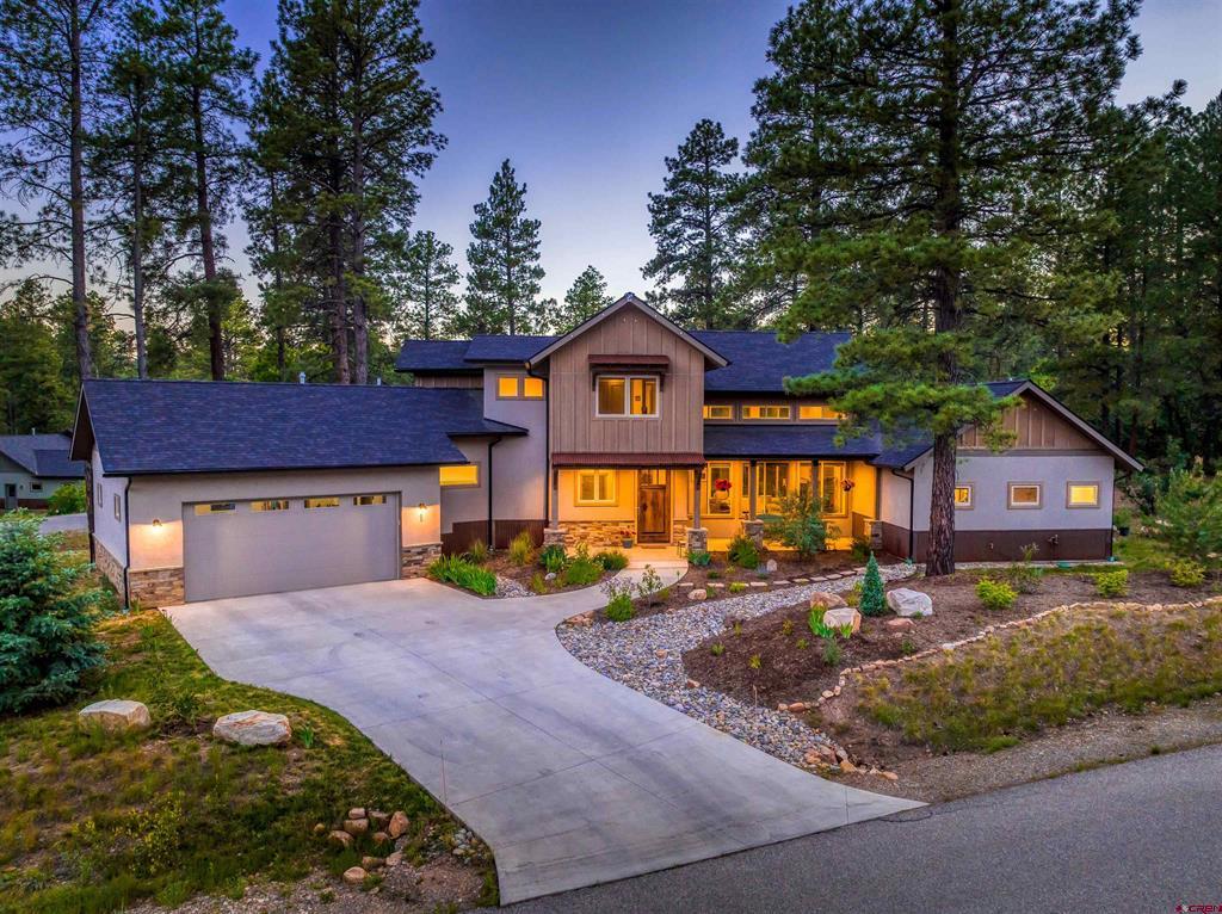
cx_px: 611
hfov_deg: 71.6
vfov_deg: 56.7
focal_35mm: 24
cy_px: 457
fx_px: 846
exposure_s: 1/30
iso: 200
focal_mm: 12.29
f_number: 2.8
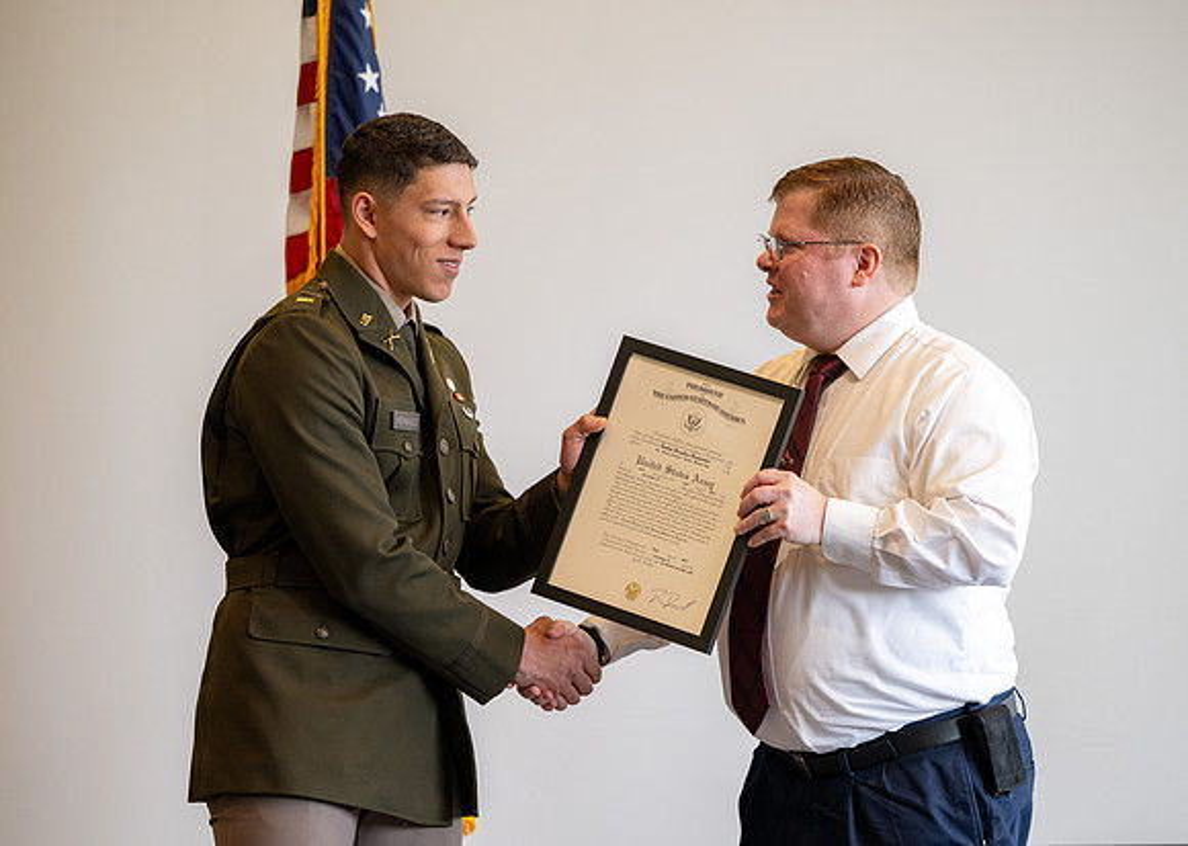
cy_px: 409
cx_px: 656
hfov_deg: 13.8
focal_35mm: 146
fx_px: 4919
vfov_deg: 9.8
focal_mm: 135
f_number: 2.8
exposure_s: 1/200
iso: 500
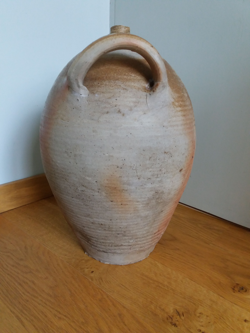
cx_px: 125
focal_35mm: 28
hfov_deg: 49.7
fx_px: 270
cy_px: 166
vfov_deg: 63.4
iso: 160
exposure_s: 1/24
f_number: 1.9
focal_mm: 3.7
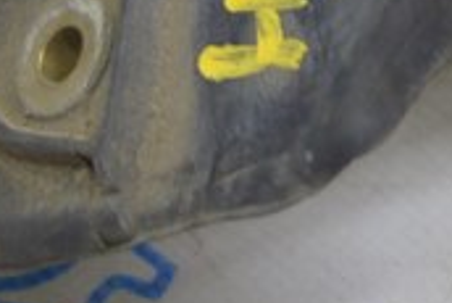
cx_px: 384
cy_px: -238
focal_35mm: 312
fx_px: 3920
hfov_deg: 6.6
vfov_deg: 4.4
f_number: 5.6
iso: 400
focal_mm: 35
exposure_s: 1/20
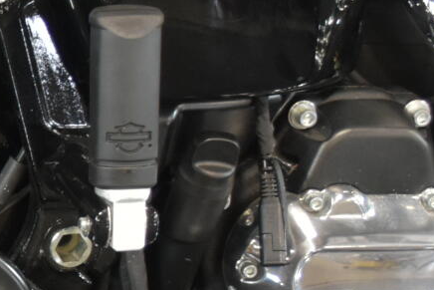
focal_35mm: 179
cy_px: 137
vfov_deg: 7.7
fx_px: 2159
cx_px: -341
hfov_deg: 10.8
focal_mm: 26
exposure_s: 1/30
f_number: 4.2
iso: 1400
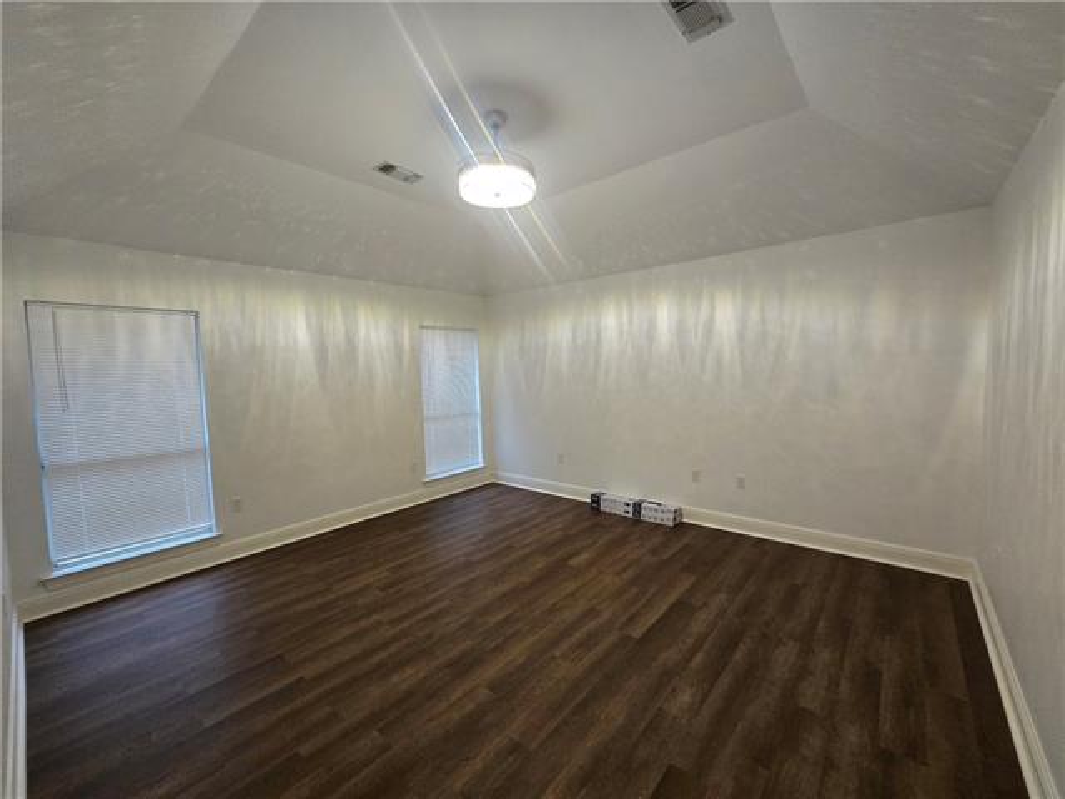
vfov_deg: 89.9
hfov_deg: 106.2
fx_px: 400
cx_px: 532
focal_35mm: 13
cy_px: 400
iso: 320
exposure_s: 1/60
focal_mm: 2.2
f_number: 2.2
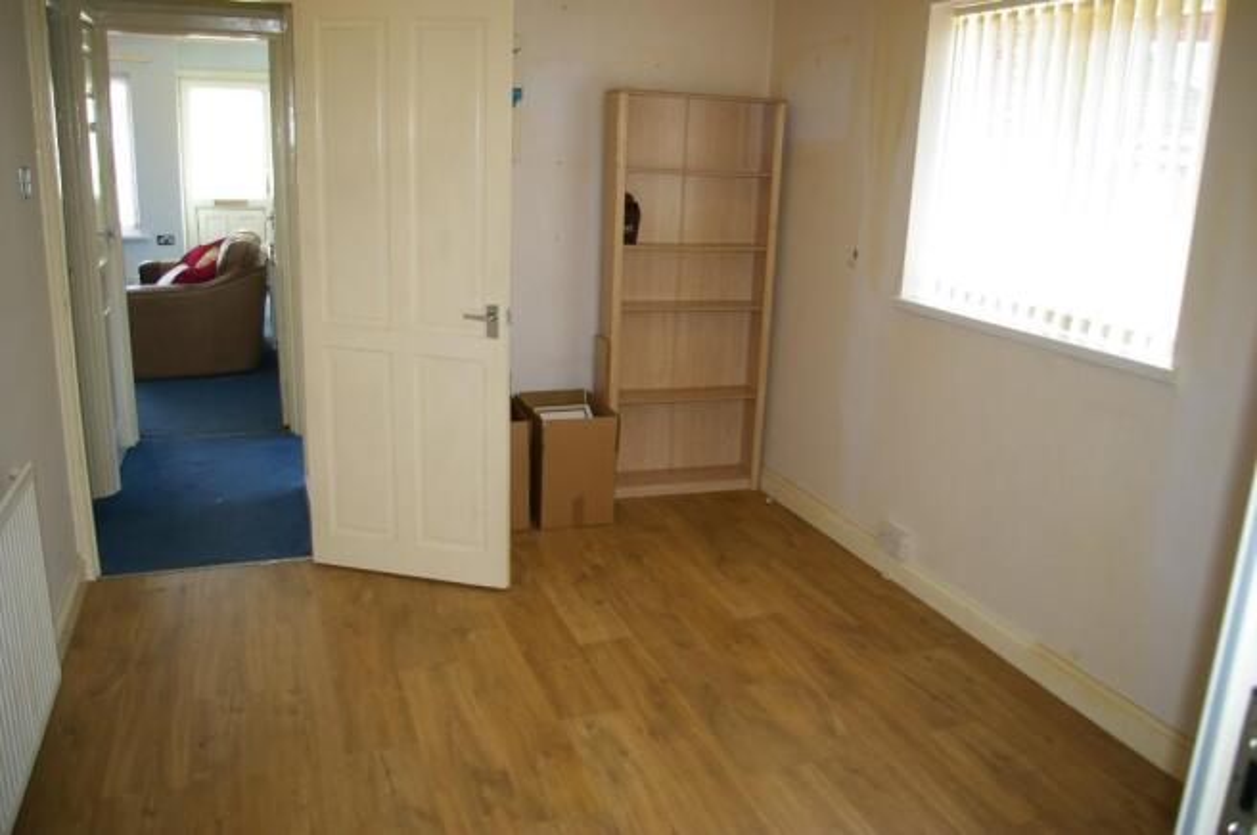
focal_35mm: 27
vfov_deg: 47.8
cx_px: 628
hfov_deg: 67.4
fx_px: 942
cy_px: 418
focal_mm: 18
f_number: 3.5
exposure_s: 1/45
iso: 200
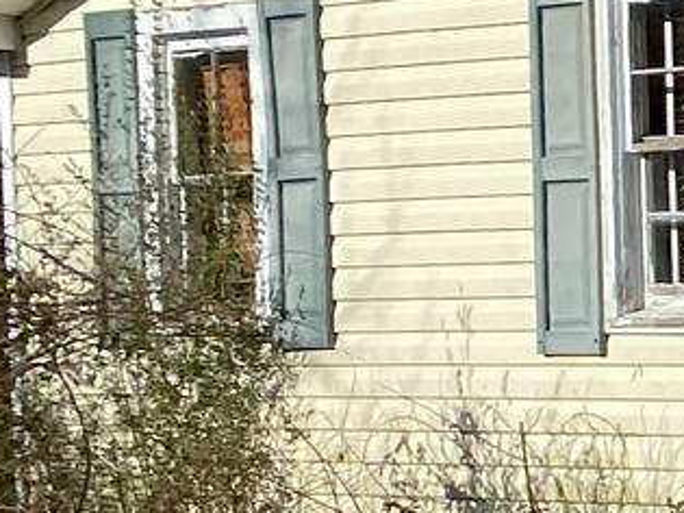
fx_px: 3338
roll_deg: -0.3
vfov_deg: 8.7
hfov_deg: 9.1
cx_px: 2156
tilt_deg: -4.8
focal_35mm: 169
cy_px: 617
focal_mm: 4.25
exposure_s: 1/3984
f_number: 1.8
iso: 32
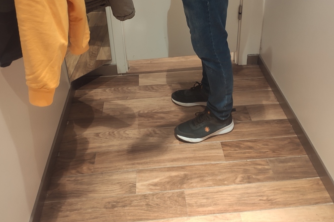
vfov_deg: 33.8
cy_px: 17
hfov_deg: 51.9
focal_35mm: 37
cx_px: 169
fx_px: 343
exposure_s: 1/40
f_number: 1.75
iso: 179
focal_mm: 4.77
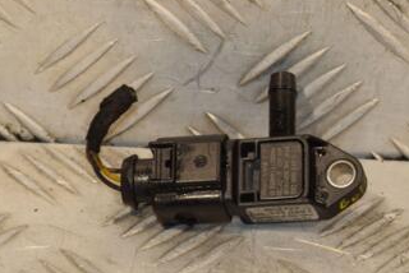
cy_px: 144
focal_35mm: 295
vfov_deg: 4.7
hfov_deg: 7.0
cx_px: 235
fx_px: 3354
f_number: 7.1
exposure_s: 1/160
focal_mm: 105
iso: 800
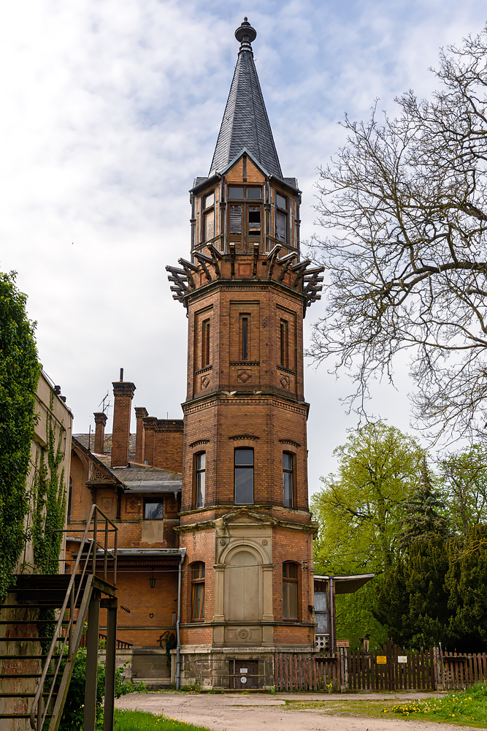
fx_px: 730
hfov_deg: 36.9
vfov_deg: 53.1
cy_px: 366
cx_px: 244
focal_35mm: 36
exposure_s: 1/1000
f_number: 6.3
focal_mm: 24
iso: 200
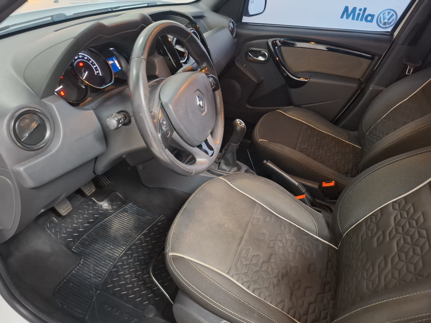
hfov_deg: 73.9
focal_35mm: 23
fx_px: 286
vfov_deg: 58.9
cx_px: 216
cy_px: 162
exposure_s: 1/20
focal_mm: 5.54
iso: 1000
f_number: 1.8
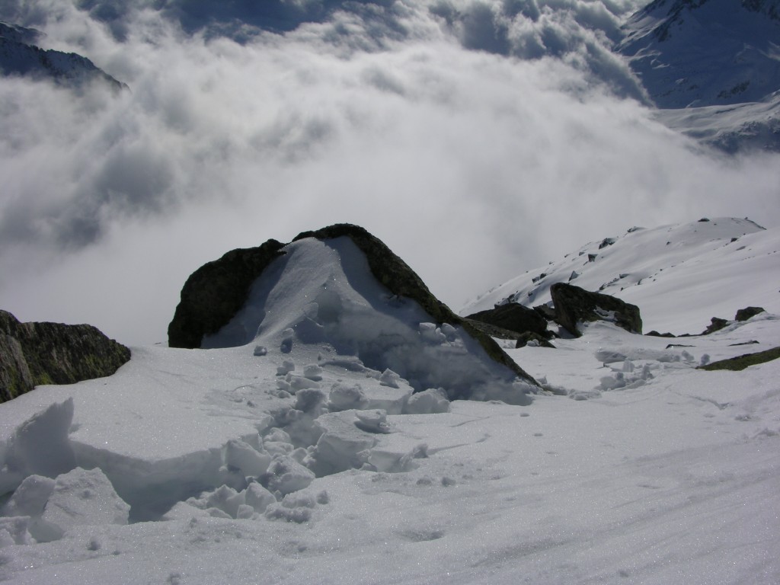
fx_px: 789
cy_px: 292
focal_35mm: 35
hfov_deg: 52.6
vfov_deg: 40.7
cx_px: 390
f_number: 8
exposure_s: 1/868
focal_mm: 8.9
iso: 50
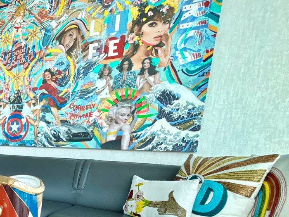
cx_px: -22
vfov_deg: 41.3
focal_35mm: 32
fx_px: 267
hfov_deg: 44.6
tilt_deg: -8.5
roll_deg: -3.2
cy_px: 188
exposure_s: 1/99
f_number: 2.2
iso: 40
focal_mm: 2.22
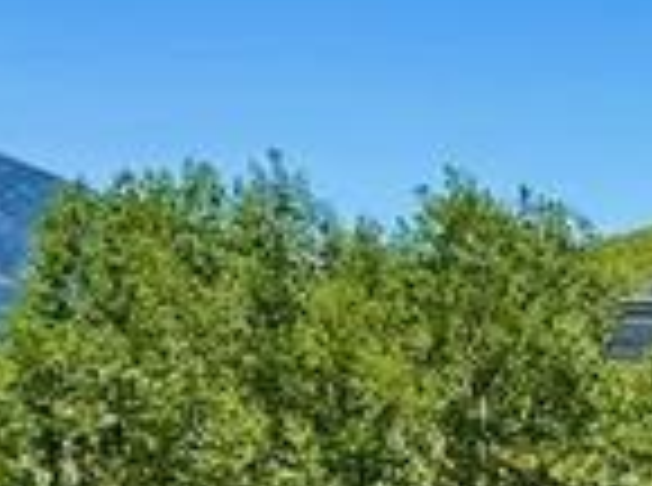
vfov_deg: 8.7
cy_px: 468
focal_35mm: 170
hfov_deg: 11.1
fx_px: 3194
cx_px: 1034
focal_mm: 6.76
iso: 80
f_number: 1.78
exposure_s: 1/3425
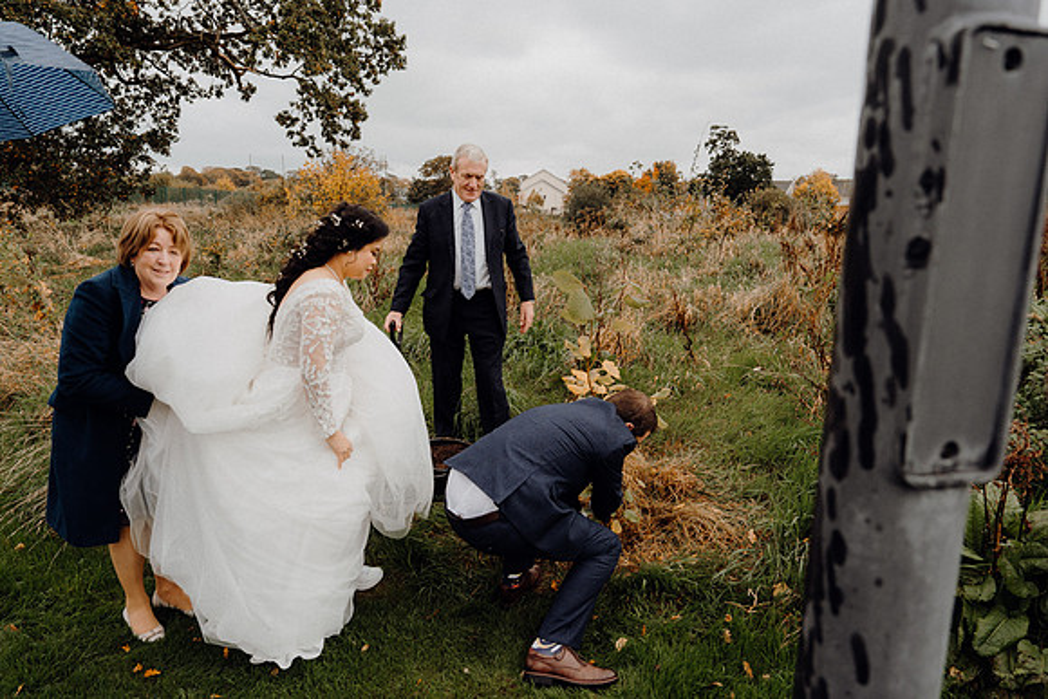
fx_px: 728
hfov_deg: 71.5
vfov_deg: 51.3
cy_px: 350
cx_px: 524
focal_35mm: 25
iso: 400
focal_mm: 25
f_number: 3.5
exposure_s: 1/160
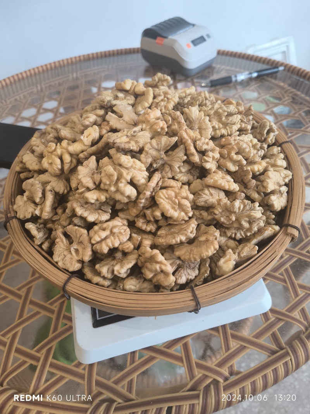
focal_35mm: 23
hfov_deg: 58.9
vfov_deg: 73.9
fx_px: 275
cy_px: 207
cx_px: 155
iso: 400
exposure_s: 1/50
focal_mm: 5.35
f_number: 1.7
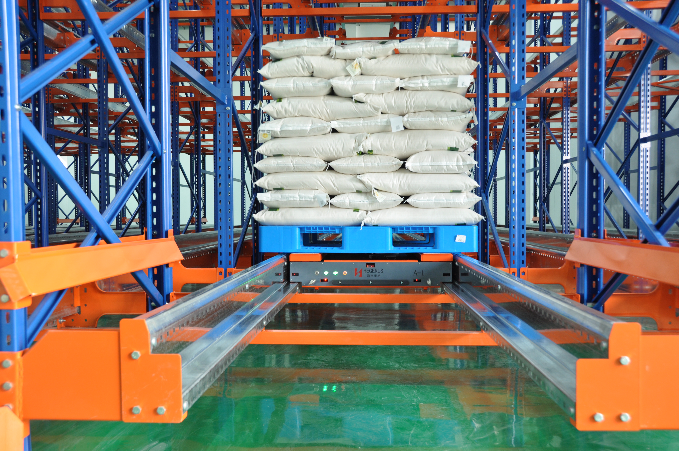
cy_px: 226
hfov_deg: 53.2
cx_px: 340
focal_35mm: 36
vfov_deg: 36.8
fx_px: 678
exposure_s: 1/25
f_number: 5
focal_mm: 24
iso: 400
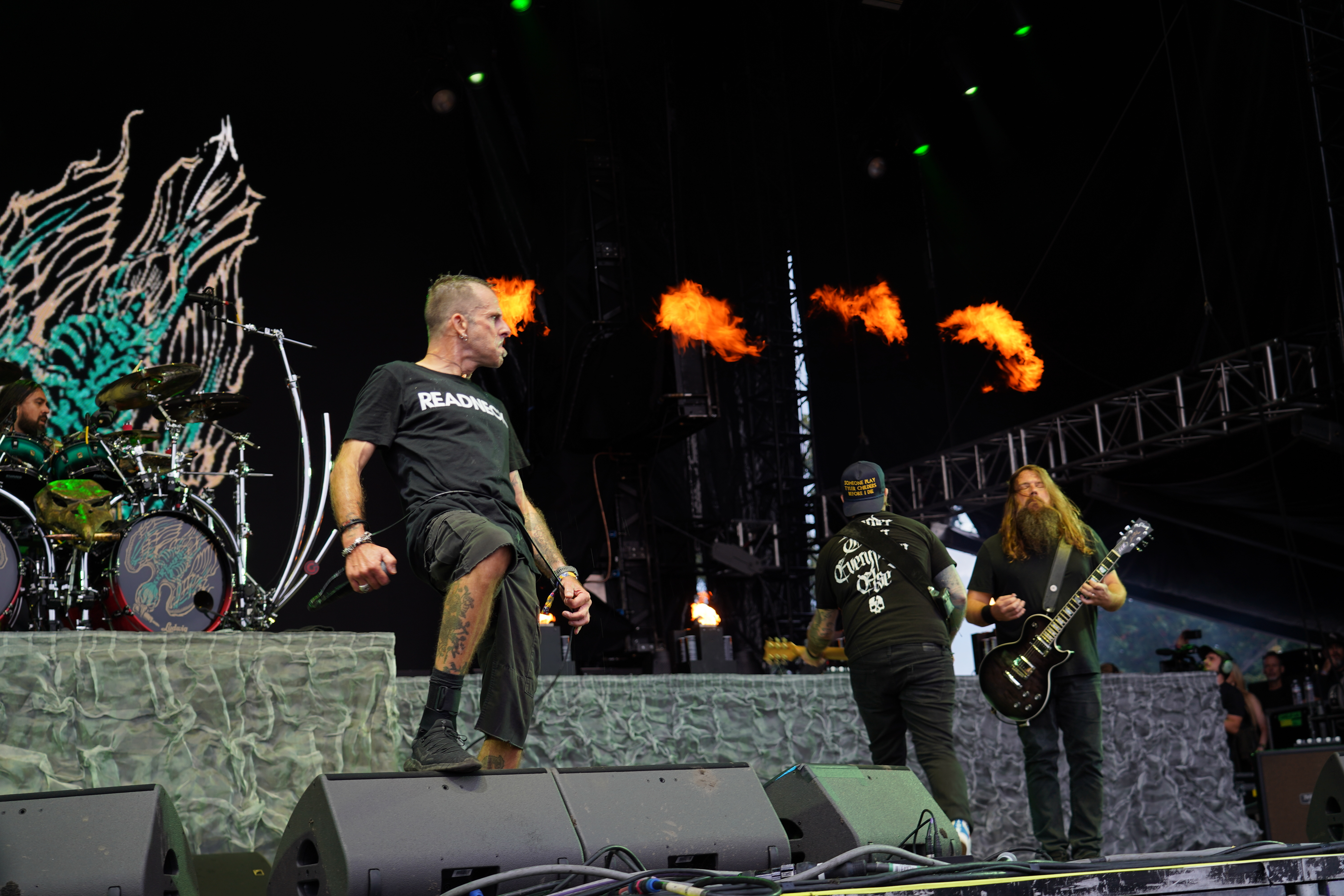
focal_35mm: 52
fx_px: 1941
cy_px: 448
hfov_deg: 38.2
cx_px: 672
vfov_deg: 26.0
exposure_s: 1/60
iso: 125
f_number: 4
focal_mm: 52
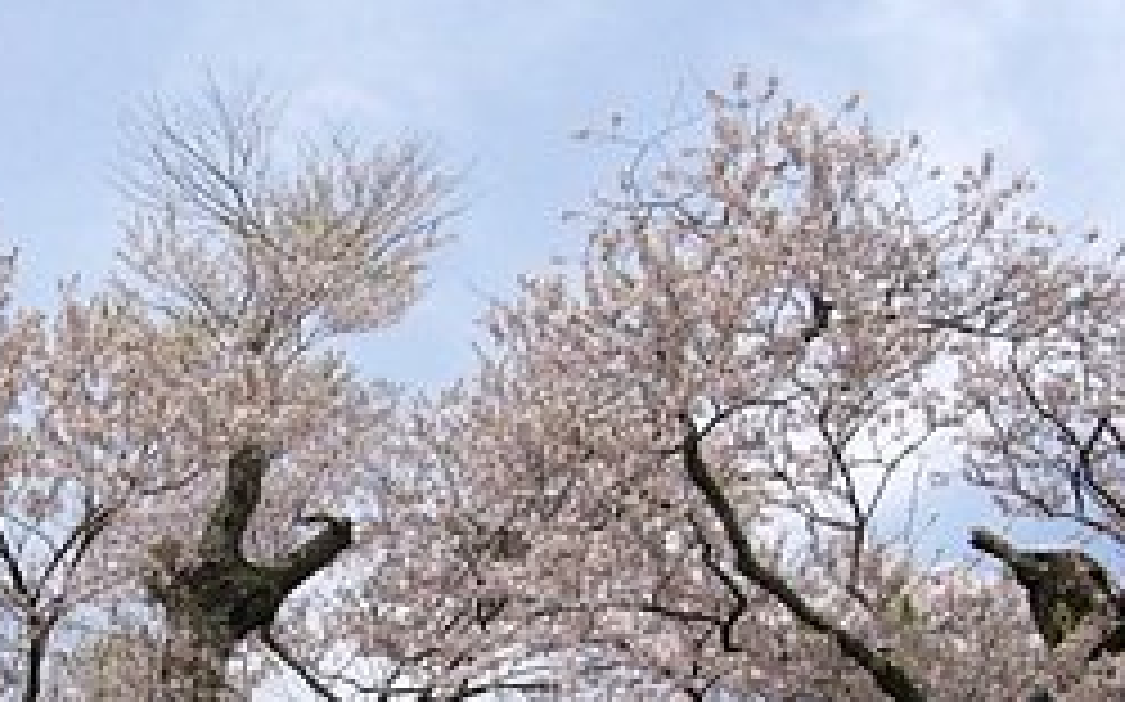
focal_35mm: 76
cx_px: 220
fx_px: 2329
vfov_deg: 16.8
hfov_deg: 26.6
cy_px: 666
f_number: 8
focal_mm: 4.6
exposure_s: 1/400
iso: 100
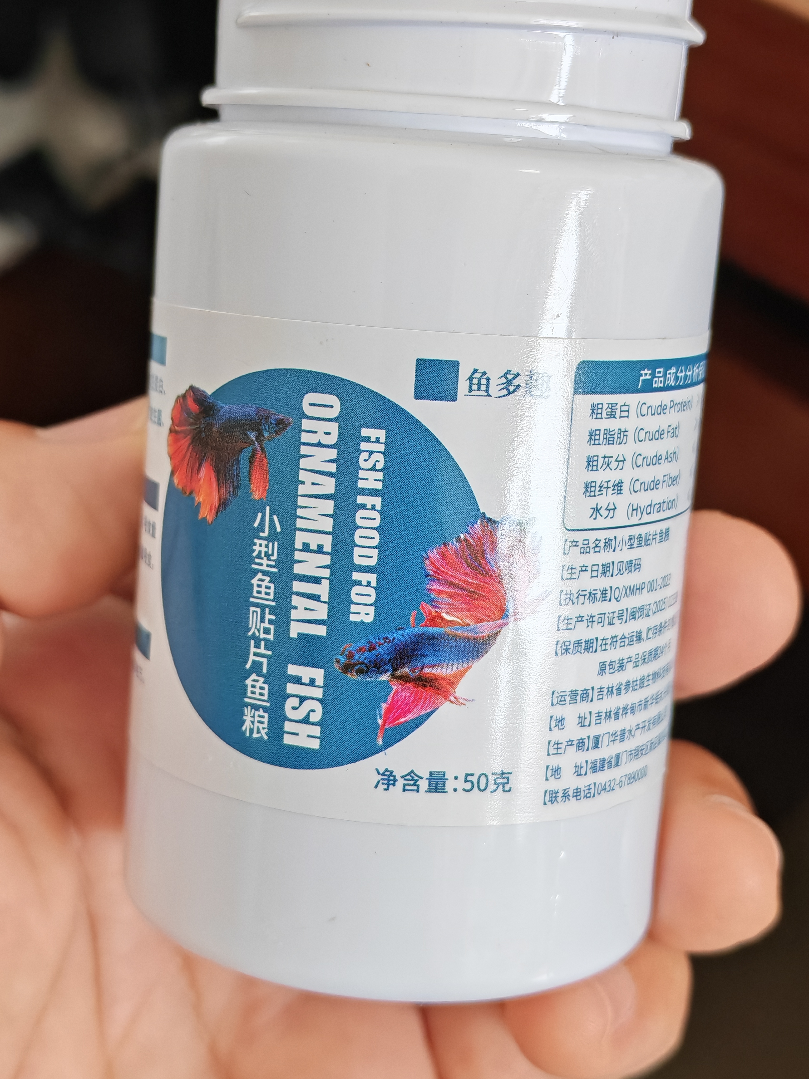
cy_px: 540
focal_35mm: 60
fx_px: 1870
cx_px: 404
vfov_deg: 32.2
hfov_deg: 24.4
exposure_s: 1/100
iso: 200
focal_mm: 6.12
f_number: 1.9
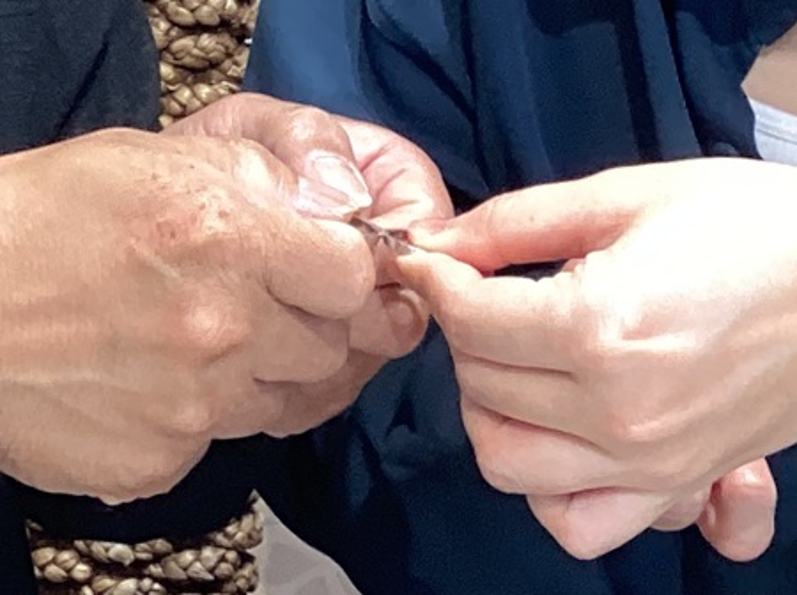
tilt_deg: -7.6
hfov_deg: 58.4
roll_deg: +0.0
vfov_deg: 45.3
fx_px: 713
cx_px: 398
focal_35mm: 31
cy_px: 298
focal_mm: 3.3
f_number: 2.4
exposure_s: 1/60
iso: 100
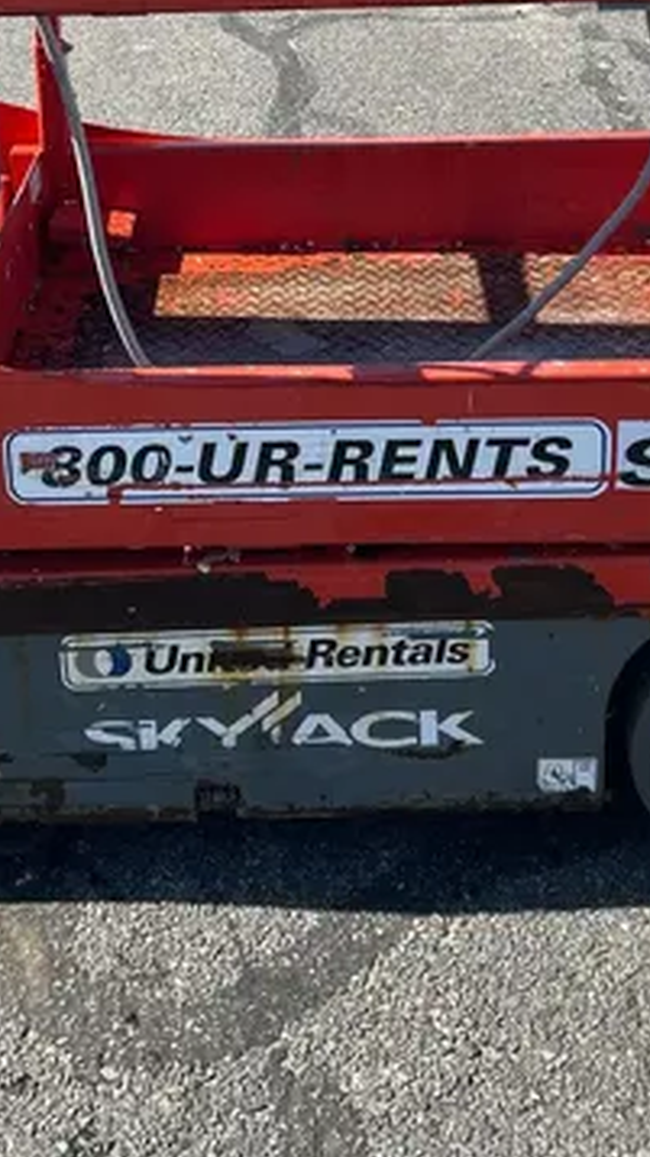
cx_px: 298
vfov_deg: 34.5
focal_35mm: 58
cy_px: 176
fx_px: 1780
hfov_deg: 20.7
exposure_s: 1/1724
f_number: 1.5
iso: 50
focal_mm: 5.7
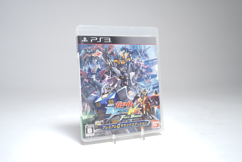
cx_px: 121
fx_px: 255
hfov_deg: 50.7
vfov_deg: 35.1
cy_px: 81
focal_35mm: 38
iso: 64
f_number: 4.5
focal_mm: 38
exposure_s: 1/4
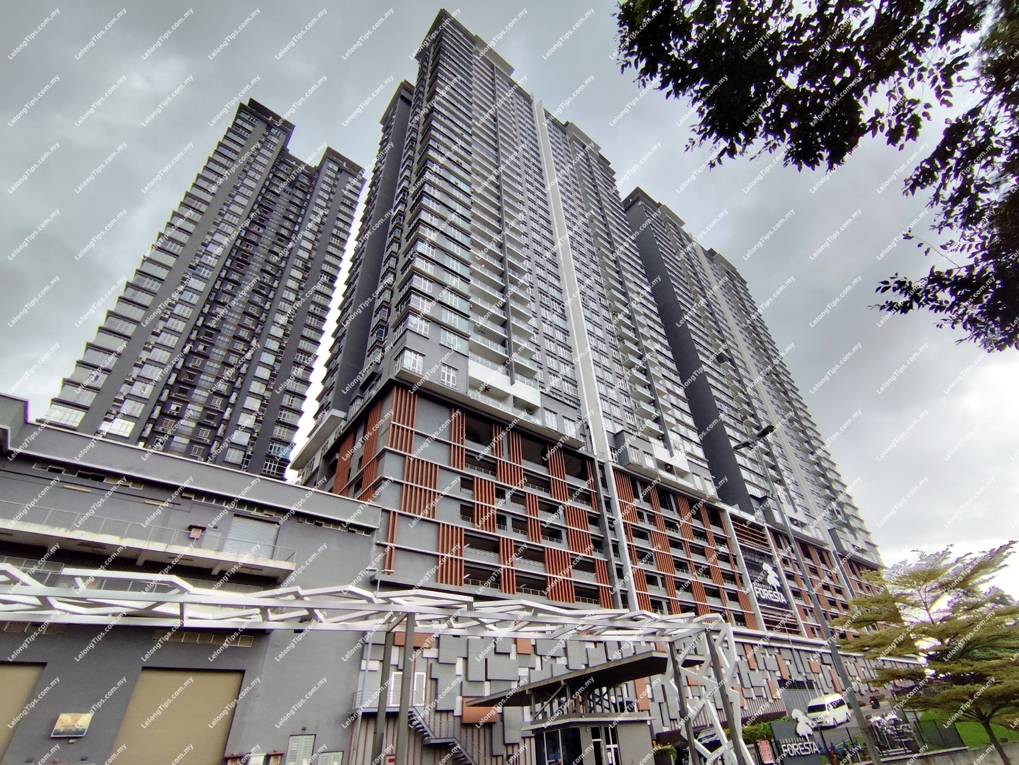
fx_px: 471
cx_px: 510
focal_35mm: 16
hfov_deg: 94.5
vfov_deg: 78.1
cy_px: 382
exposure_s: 1/621
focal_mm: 1.65
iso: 50
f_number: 2.2
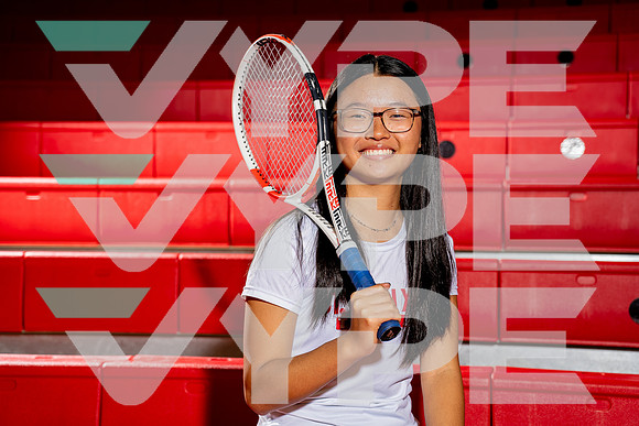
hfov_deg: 28.8
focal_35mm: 70
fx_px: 1243
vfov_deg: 19.5
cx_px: 320
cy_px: 213
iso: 80
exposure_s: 1/250
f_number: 4
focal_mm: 70
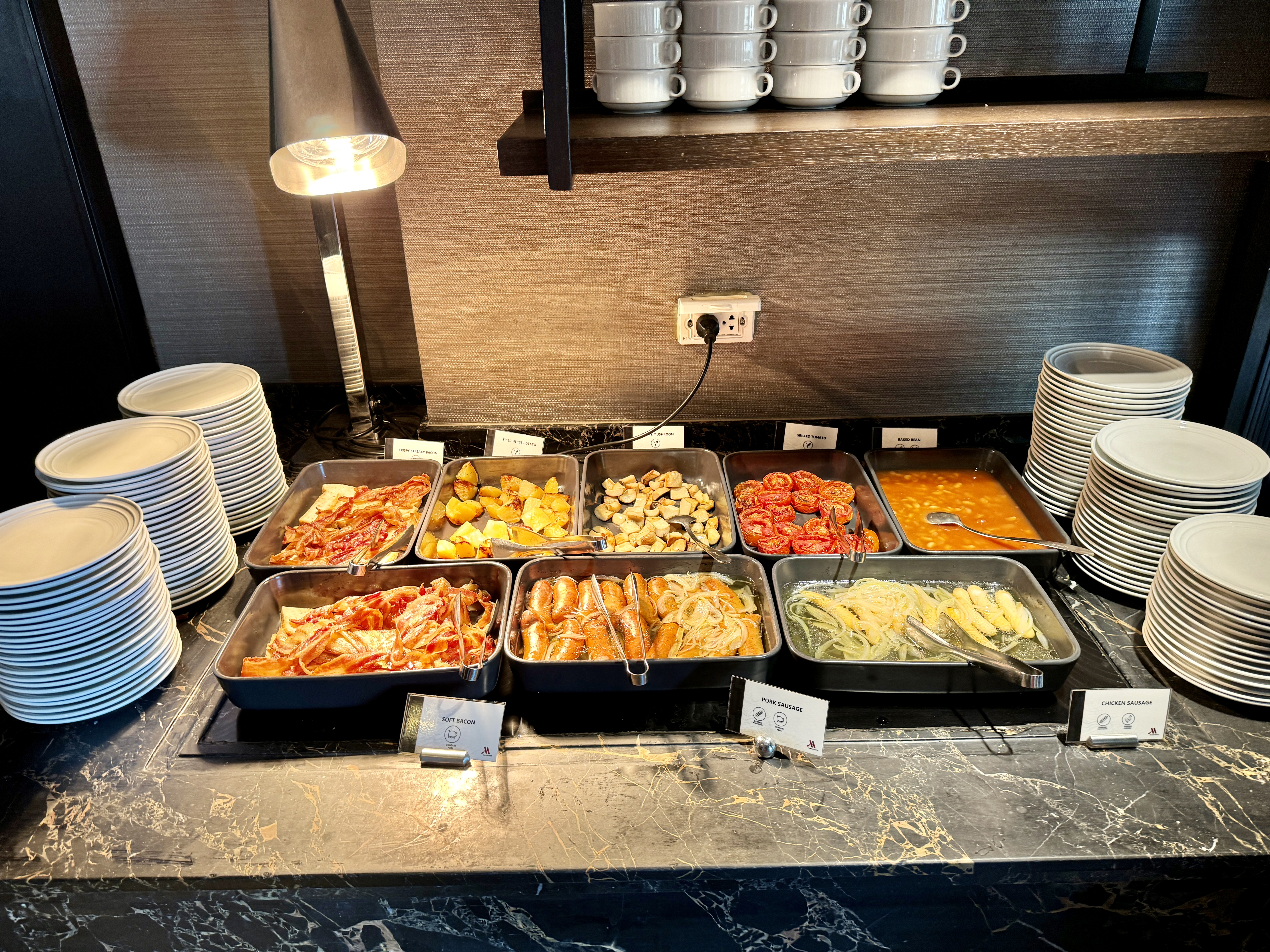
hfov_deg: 71.6
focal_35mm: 24
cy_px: 476
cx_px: 635
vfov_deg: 56.8
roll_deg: +1.1
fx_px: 881
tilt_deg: -27.3
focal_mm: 6.86
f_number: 1.78
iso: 125
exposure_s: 1/50
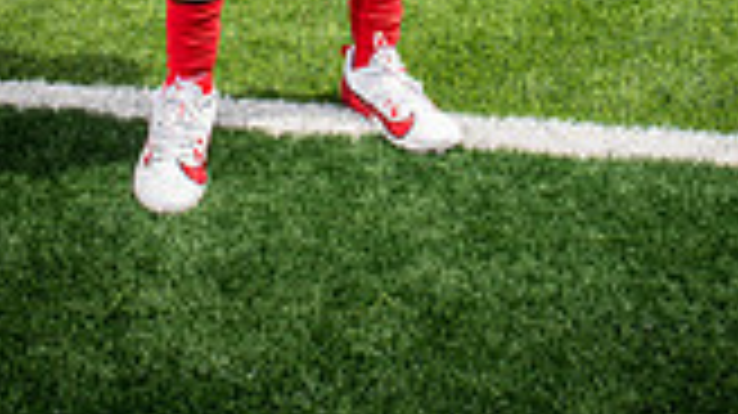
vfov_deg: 11.6
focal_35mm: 86
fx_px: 1682
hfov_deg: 24.7
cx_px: 418
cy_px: -572
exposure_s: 1/500
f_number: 7.1
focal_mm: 30
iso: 160
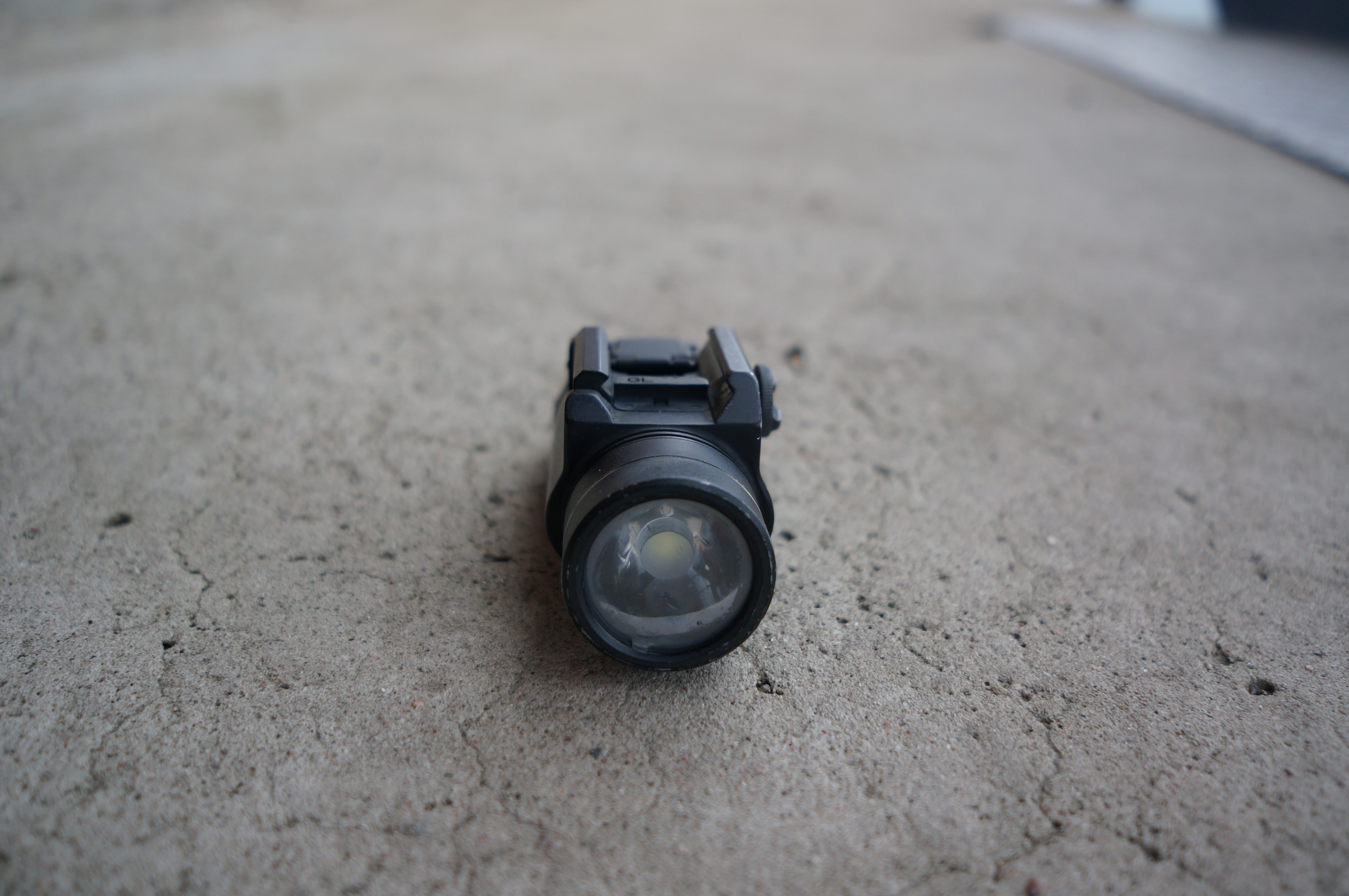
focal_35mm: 30
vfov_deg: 43.5
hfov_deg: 62.0
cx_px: 674
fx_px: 1123
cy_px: 448
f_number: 4
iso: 320
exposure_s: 1/100
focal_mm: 20
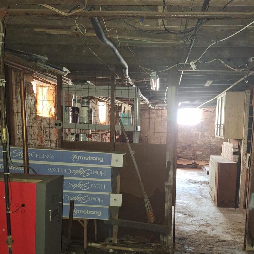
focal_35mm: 39
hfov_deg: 42.7
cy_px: 175
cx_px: 148
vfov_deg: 42.1
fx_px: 324
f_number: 1.8
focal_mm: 5.54
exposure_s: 1/20
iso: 25
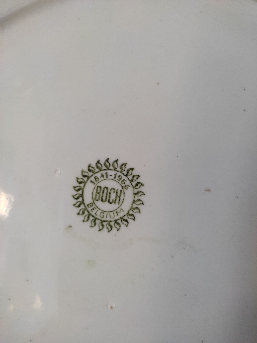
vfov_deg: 67.3
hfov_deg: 53.1
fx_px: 257
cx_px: 128
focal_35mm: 26
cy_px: 172
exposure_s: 1/33
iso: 429
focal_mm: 4.74
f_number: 1.79
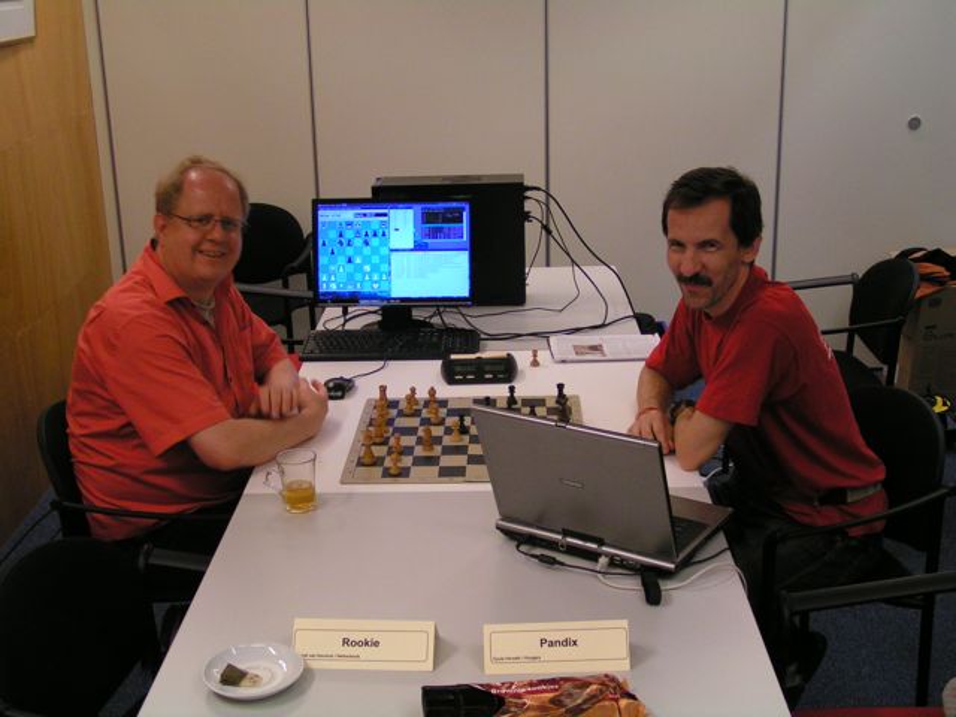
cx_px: 478
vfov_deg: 32.2
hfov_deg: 42.1
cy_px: 358
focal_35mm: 45
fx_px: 1243
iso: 125
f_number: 2.8
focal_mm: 6.9
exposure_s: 1/50
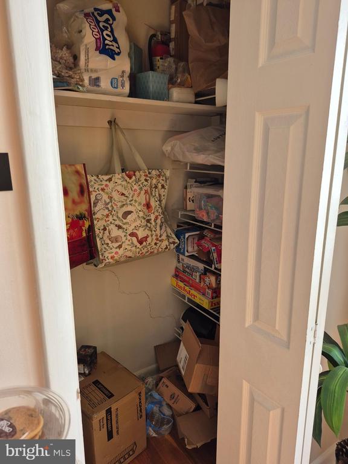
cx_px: 174
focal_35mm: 23
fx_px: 308
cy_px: 232
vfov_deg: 73.9
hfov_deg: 58.9
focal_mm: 5.4
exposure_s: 1/180
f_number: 1.8
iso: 80
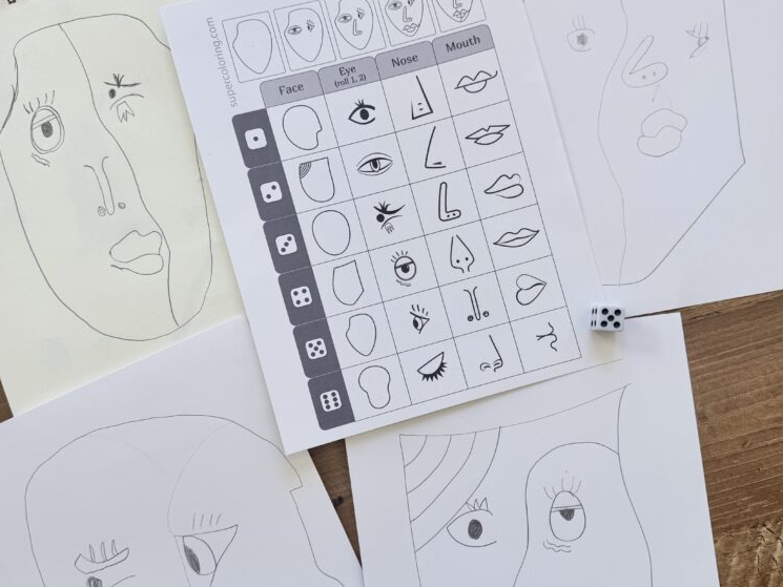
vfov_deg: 42.9
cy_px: 333
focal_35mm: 33
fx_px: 747
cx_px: 385
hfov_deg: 55.3
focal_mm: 6.76
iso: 80
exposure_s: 1/575
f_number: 1.78
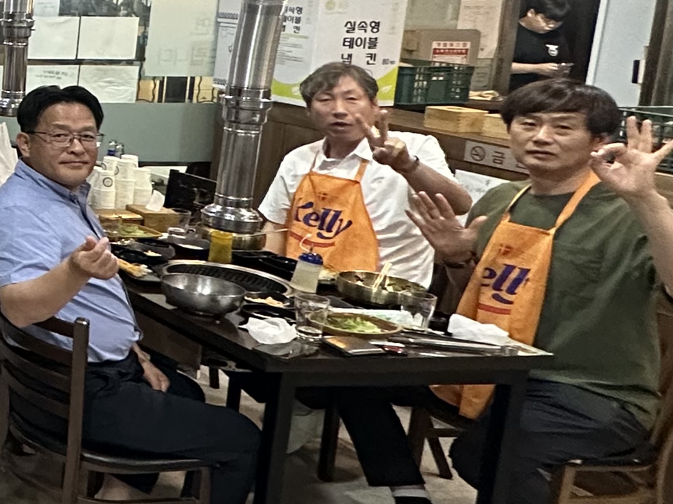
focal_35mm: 52
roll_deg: -0.4
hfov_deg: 22.9
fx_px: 1011
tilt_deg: -7.1
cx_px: -500
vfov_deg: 27.4
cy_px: 86
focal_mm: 2.22
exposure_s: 1/60
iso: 500
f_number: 2.2
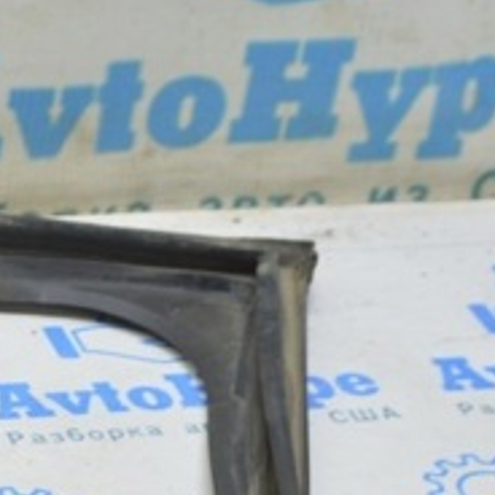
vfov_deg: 8.5
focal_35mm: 204
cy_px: 453
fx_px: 3300
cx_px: -202
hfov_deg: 8.4
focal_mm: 46
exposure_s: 1/20
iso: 400
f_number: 5.6
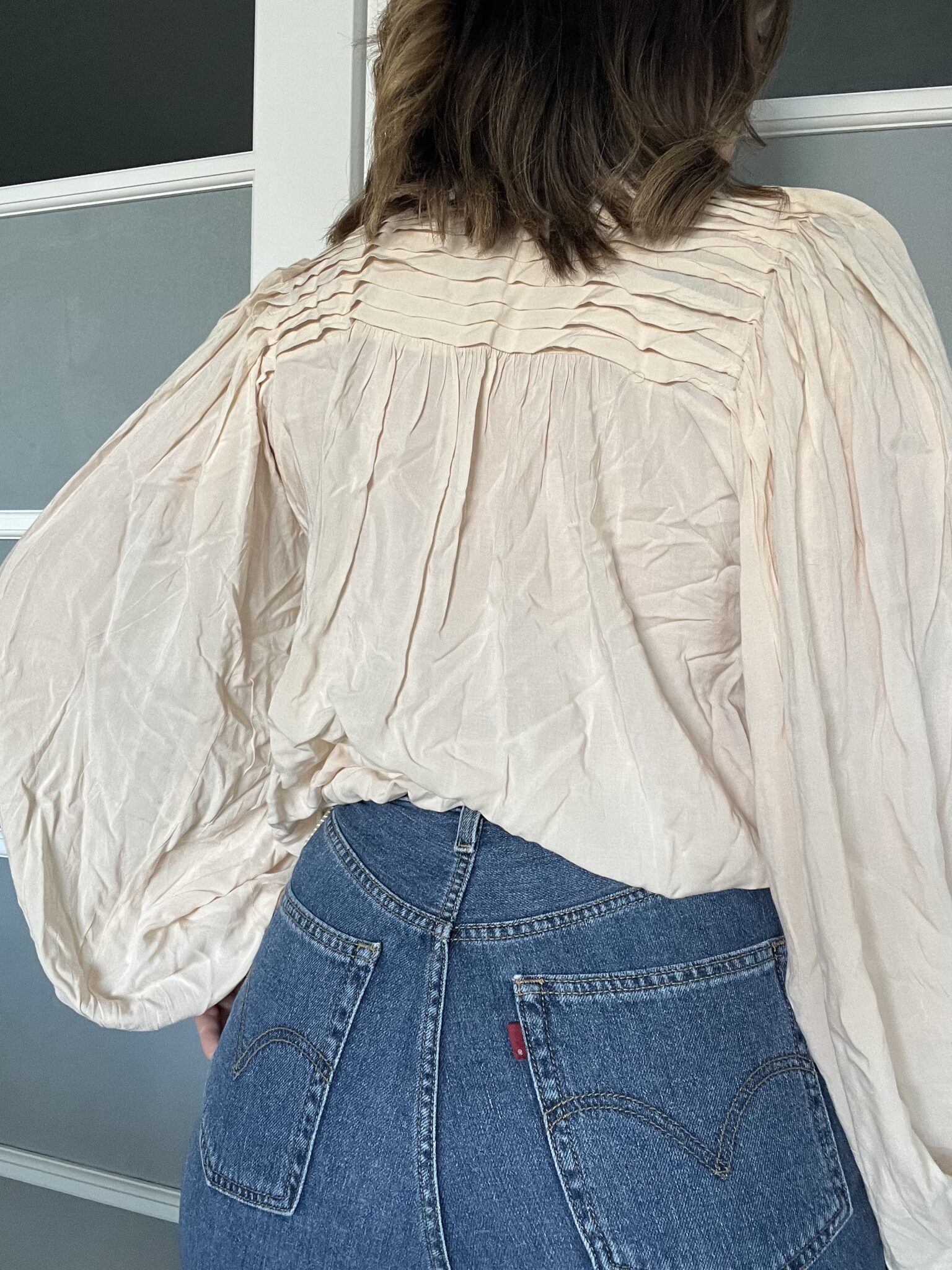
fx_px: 1100
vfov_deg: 60.0
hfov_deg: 46.8
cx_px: 476
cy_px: 635
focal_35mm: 30
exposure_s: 1/60
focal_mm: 2.71
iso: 125
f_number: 2.2
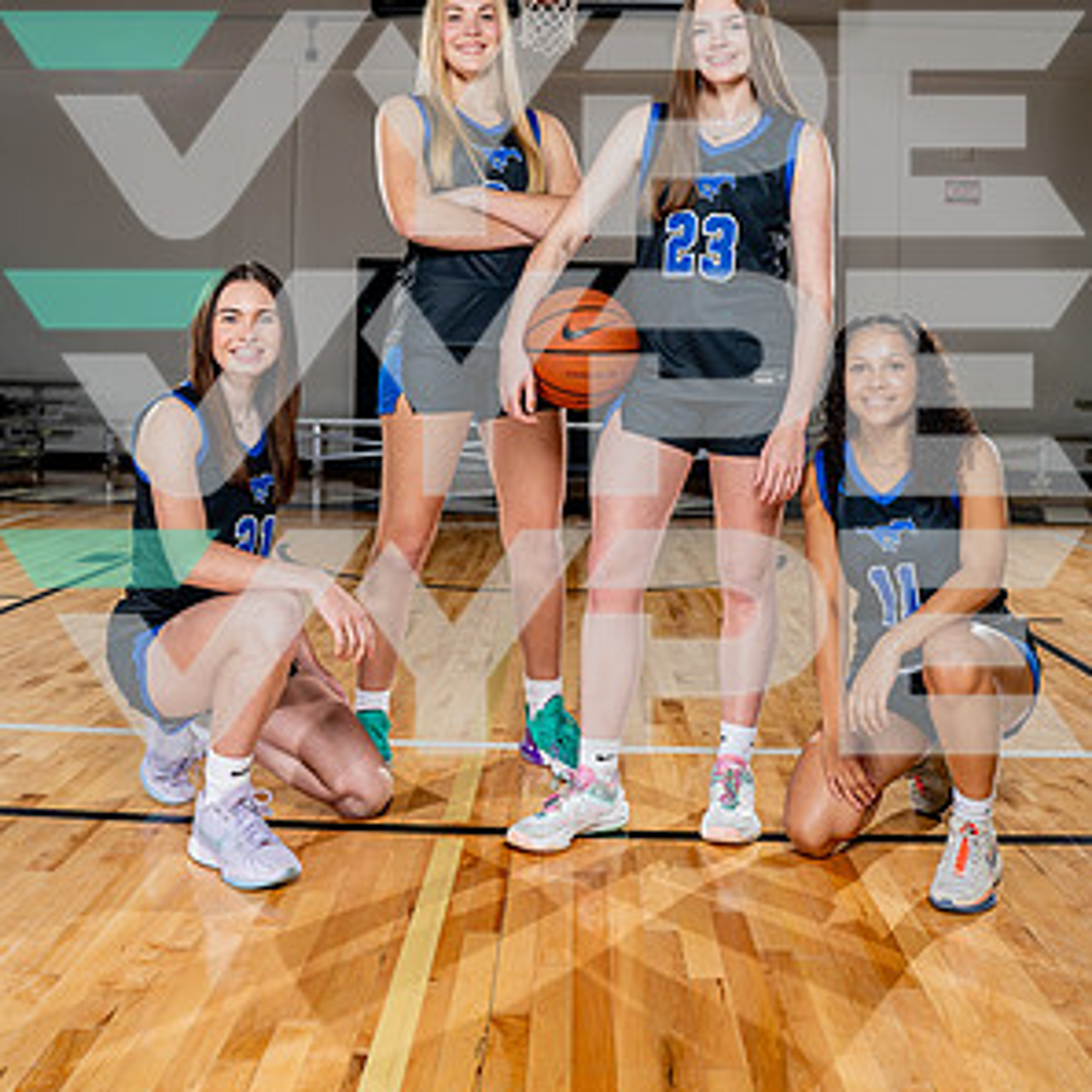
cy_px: 386
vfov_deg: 45.5
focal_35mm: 36
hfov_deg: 46.0
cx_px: 548
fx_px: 1285
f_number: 5.6
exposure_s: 1/250
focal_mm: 28
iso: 200
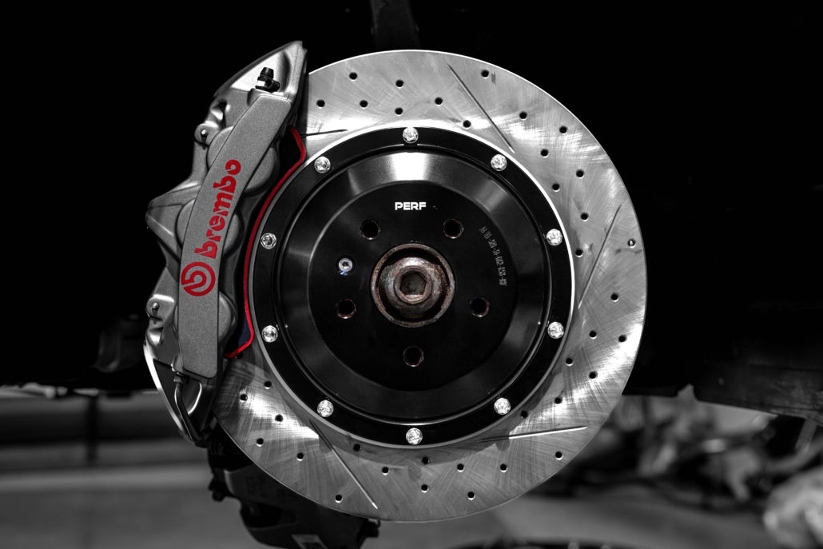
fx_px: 1509
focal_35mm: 66
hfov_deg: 30.5
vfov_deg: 20.6
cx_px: 412
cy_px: 274
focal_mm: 66
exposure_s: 1/50
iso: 1250
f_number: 5.6
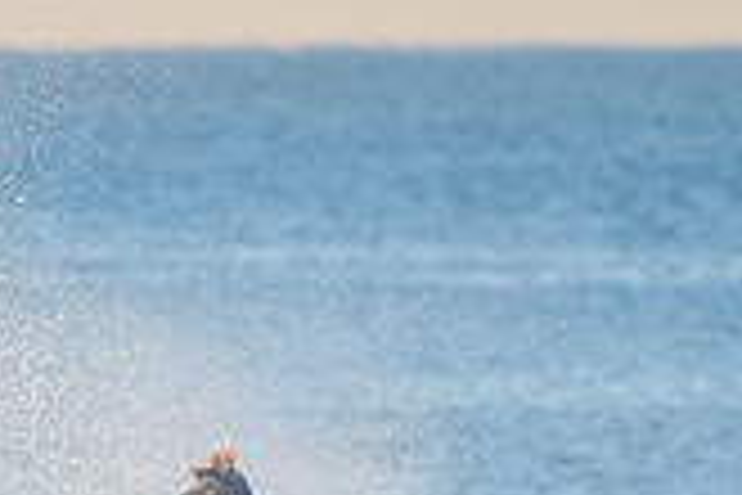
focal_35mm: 1758
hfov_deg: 1.2
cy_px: 826
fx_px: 36231
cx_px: 72
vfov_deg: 0.8
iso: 500
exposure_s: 1/1250
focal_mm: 500
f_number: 5.6
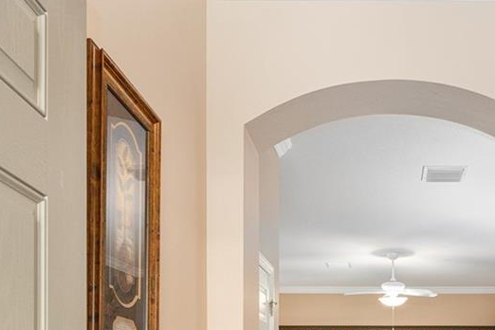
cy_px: 392
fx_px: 632
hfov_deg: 41.2
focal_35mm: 46
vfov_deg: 26.2
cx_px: 383
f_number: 8
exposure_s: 1/8
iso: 500
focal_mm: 15
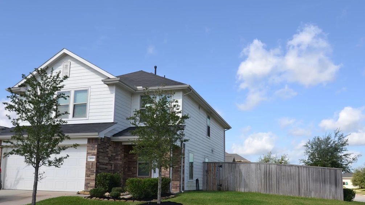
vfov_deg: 36.6
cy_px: 122
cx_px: 180
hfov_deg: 61.0
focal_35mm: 32
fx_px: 310
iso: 100
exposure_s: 1/200
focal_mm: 20
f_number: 7.1
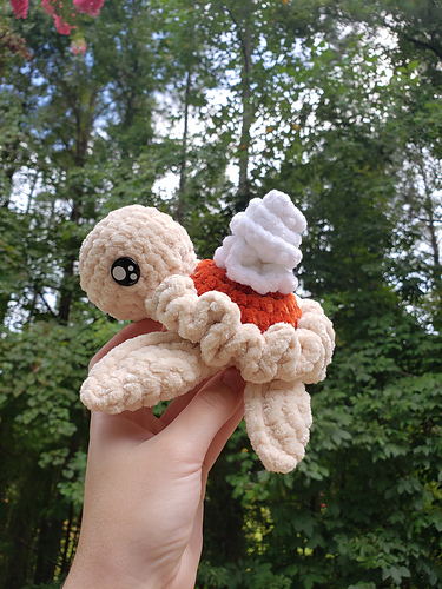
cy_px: 294
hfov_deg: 53.1
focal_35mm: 26
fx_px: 443
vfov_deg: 67.3
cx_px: 221
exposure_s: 1/120
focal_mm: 4.3
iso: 50
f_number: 2.4
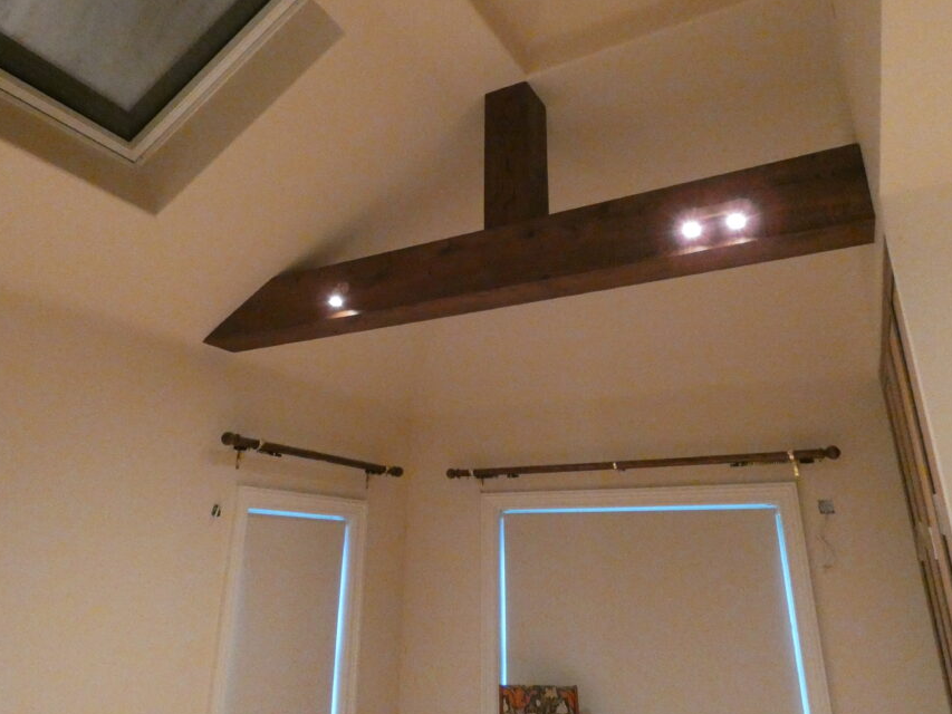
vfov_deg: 56.6
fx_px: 660
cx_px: 459
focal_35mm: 24
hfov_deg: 71.6
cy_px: 301
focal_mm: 3.6
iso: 1600
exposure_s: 1/40
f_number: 2.8
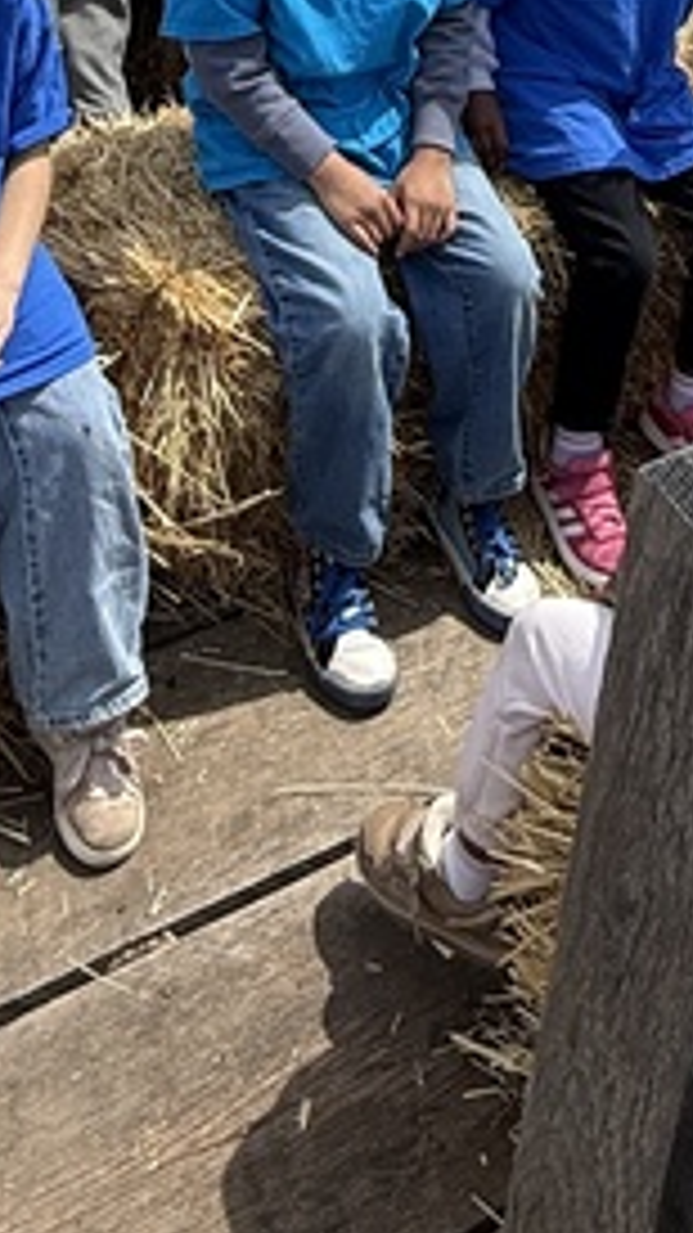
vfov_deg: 30.7
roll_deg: -5.6
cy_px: -261
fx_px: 1863
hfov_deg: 20.9
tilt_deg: -14.2
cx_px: 518
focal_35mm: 57
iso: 50
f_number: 2.2
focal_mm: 2.22
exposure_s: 1/1901
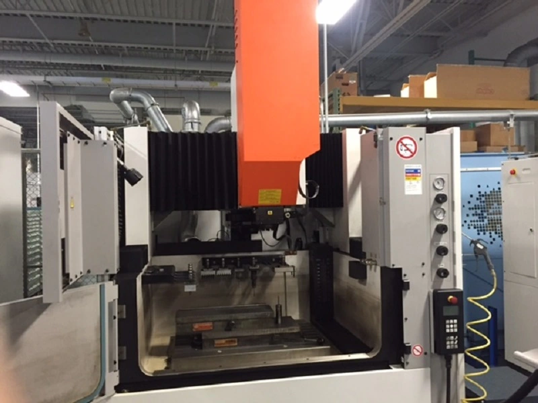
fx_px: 451
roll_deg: +0.3
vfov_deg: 48.2
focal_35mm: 29
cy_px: 202
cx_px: 269
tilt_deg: -0.2
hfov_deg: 61.7
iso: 250
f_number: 2.2
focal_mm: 4.15
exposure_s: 1/30
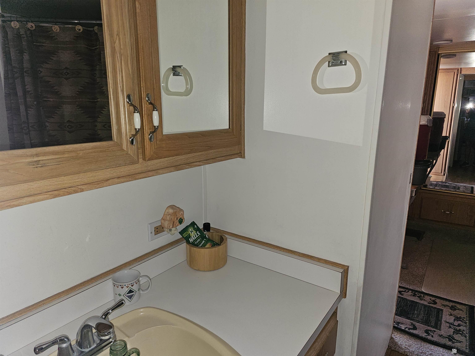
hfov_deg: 73.9
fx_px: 316
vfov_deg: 58.9
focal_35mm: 23
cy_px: 178
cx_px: 238
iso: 80
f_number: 1.7
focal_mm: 6.3
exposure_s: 1/50
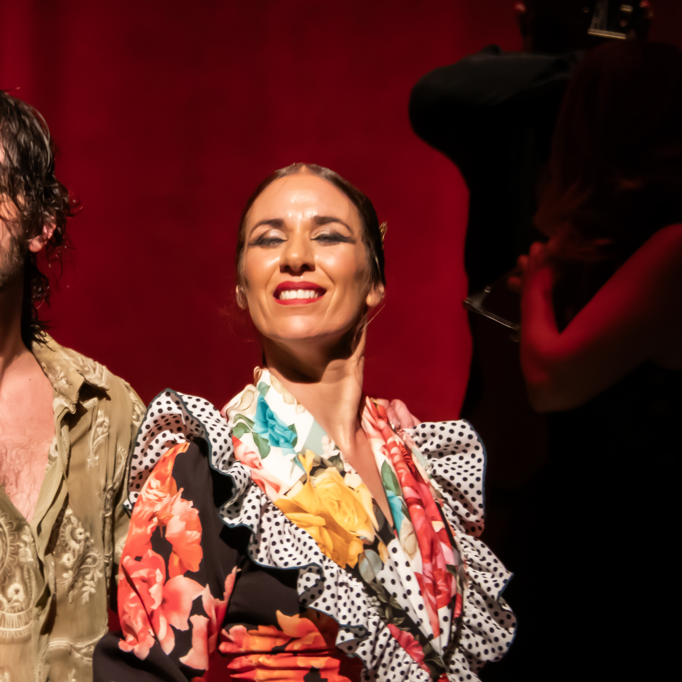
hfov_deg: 2.3
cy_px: 396
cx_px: 134
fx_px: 17275
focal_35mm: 775
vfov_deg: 2.3
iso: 2000
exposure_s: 1/40
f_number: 4.5
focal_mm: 172.8
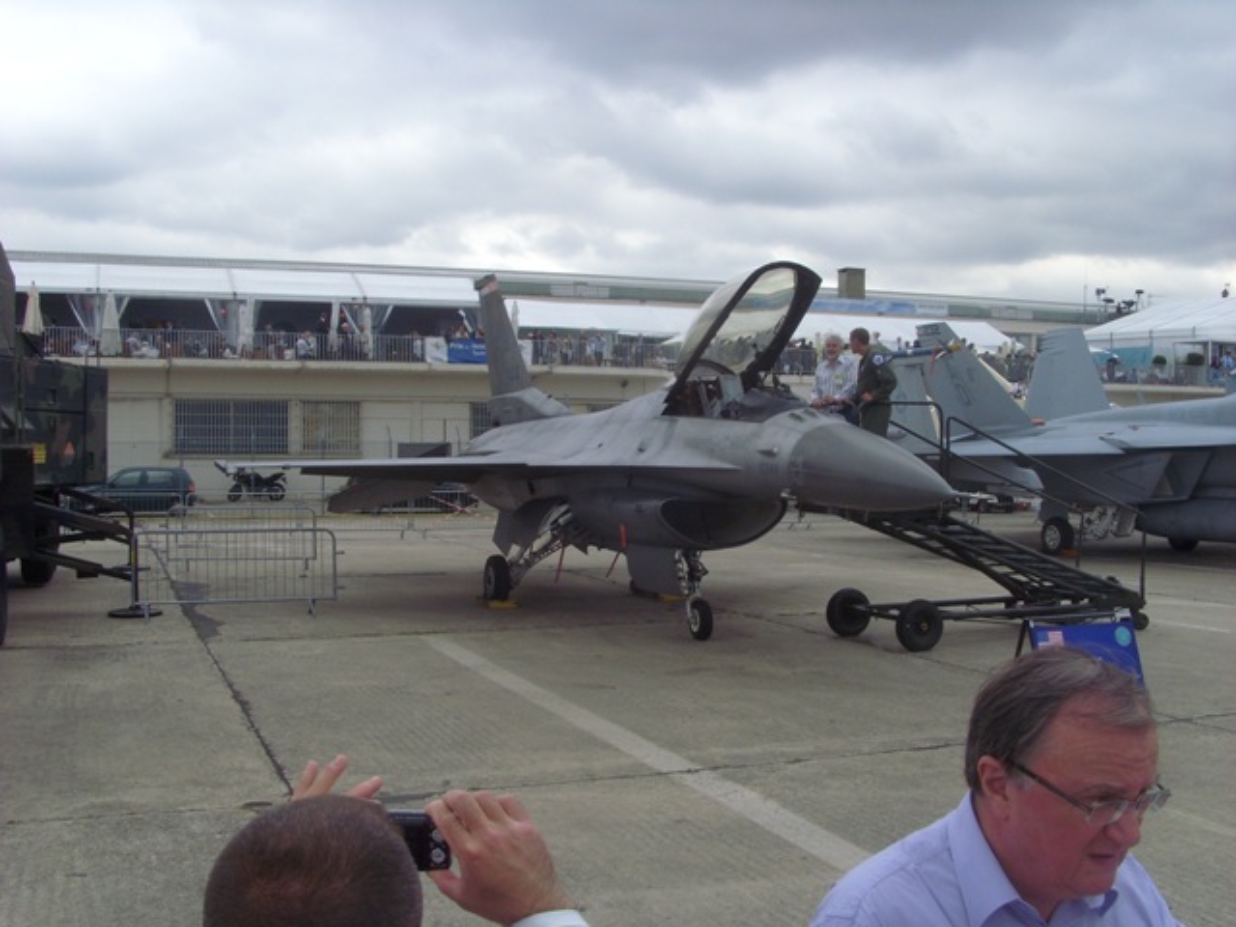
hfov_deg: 51.4
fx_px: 1285
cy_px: 464
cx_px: 618
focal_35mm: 36
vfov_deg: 39.7
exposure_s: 1/250
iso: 80
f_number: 5.5
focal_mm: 6
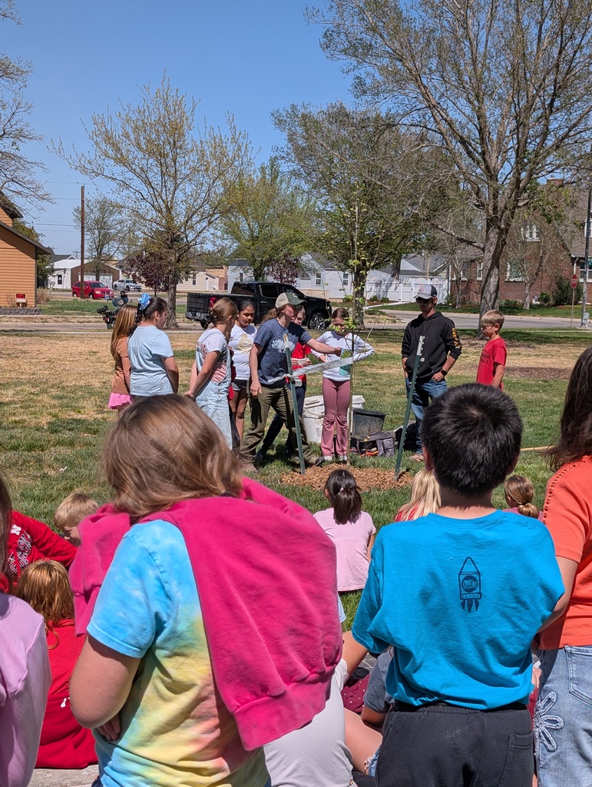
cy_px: 394
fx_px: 1115
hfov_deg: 29.7
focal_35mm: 49
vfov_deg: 38.9
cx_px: 296
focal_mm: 6.9
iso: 22
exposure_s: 1/2577
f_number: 1.68
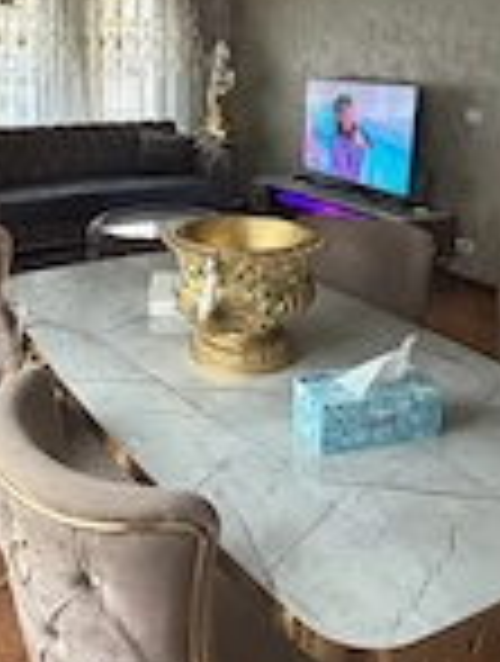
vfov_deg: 47.5
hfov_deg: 37.8
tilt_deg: -10.2
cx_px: 207
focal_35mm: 38
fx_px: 729
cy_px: 185
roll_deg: -0.7
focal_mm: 2.22
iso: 400
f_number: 2.2
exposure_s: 1/50
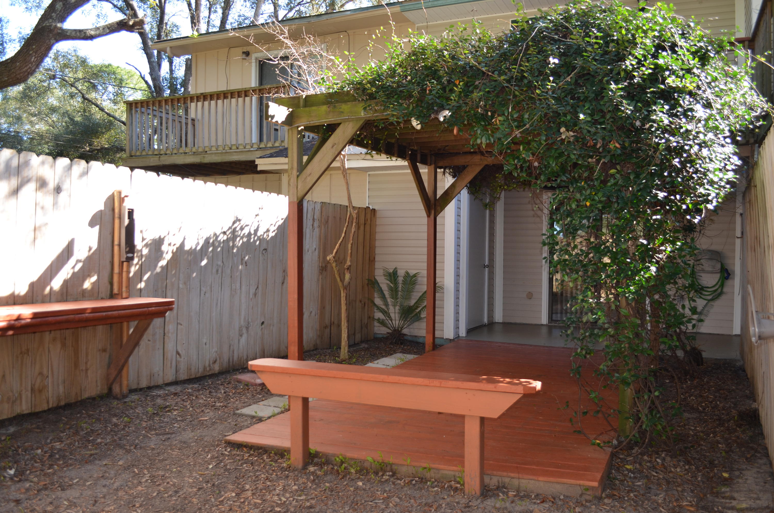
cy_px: 256
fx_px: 644
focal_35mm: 30
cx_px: 387
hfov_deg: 62.0
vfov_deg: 43.4
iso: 200
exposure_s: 1/125
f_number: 3.8
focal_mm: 20
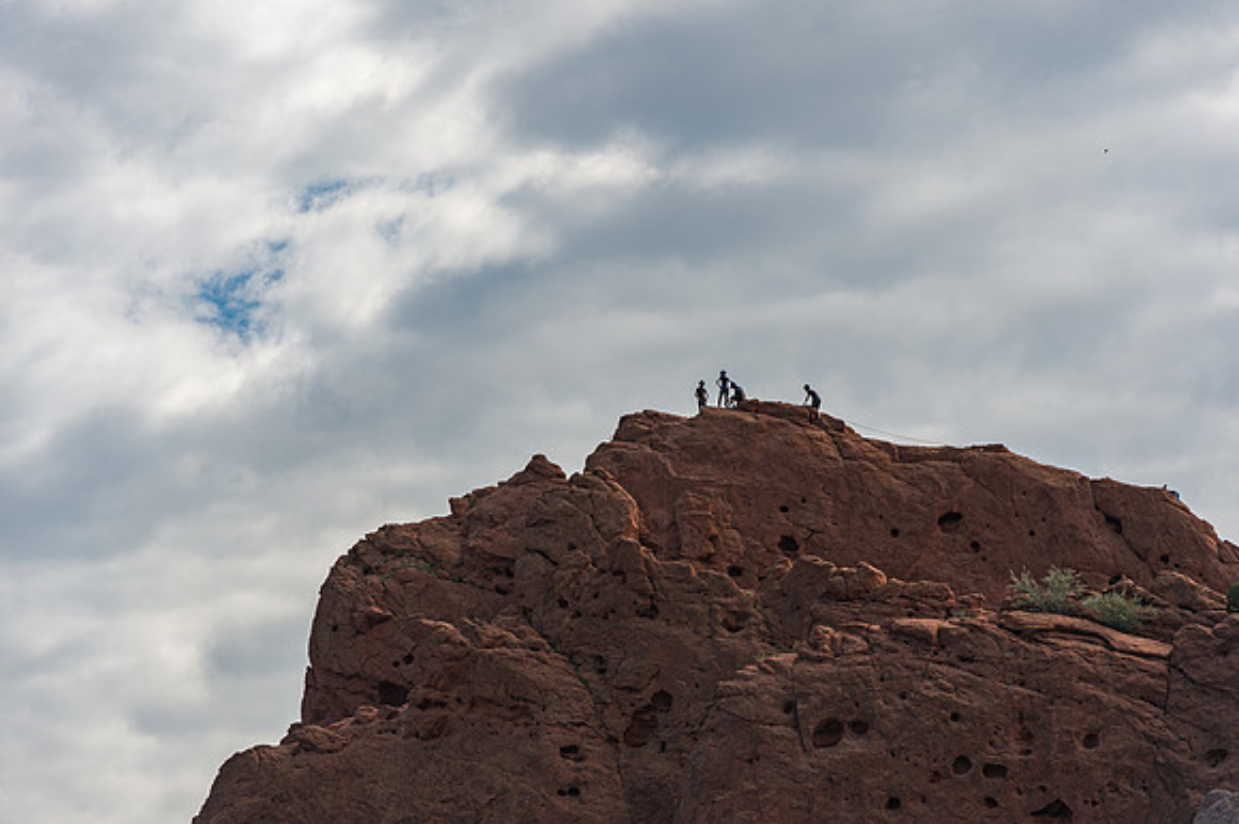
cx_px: 620
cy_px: 412
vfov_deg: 6.9
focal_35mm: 200
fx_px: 6879
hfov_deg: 10.3
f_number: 9
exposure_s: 1/800
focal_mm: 200
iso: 125
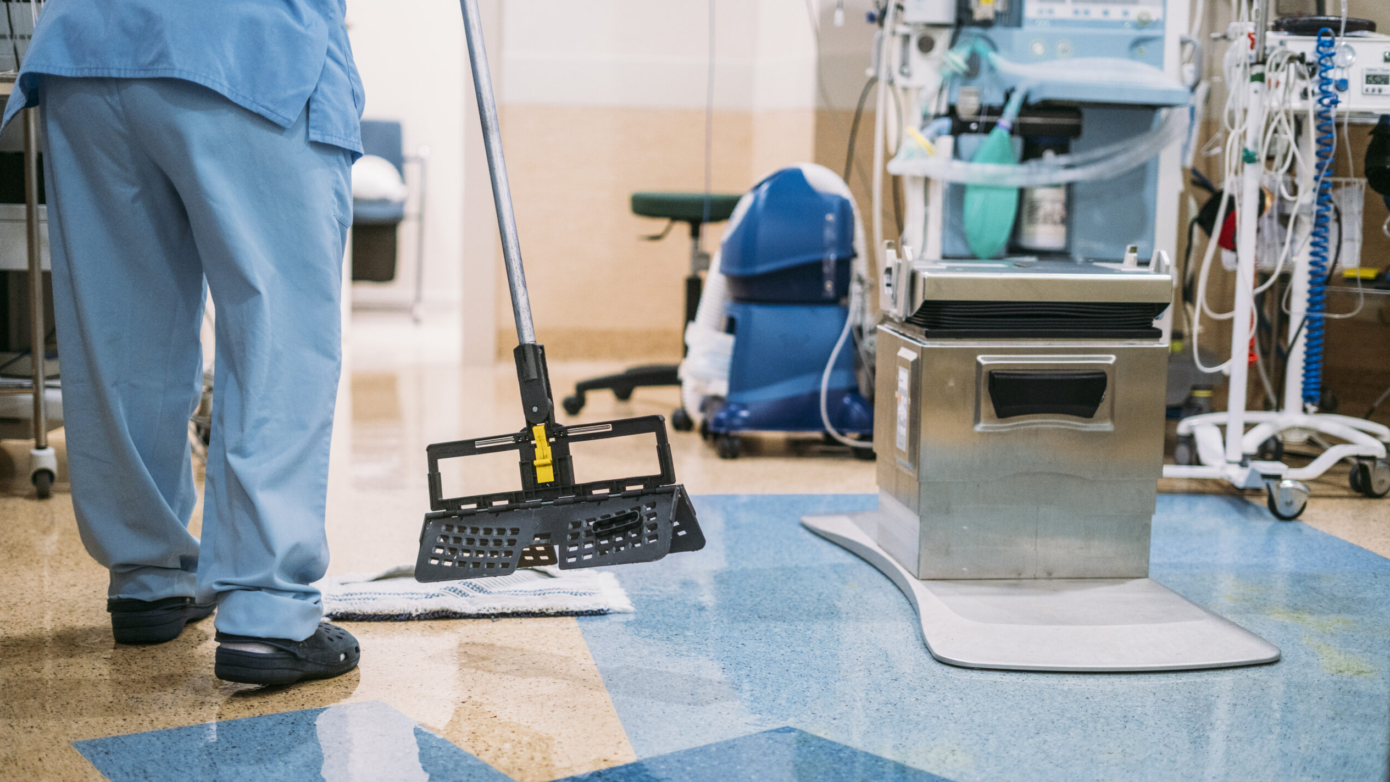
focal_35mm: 53
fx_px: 1953
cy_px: 407
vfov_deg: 22.6
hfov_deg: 39.2
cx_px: 688
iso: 1250
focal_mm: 50
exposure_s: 1/400
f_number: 2
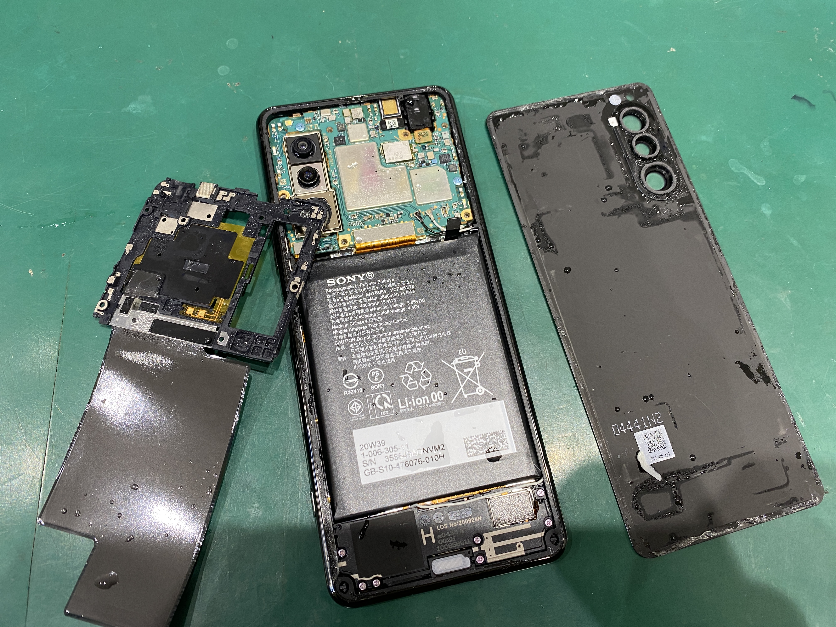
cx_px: 418
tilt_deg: -72.8
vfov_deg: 53.1
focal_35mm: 26
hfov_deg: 67.3
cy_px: 314
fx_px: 628
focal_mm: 4.25
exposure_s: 1/50
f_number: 1.8
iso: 80
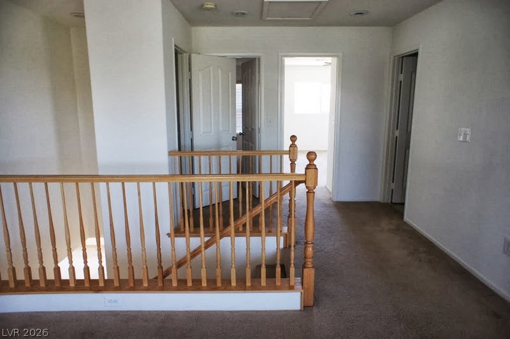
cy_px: 170
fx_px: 340
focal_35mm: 24
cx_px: 255
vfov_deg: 53.1
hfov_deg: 73.8
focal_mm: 16
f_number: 3.2
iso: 500
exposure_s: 1/100
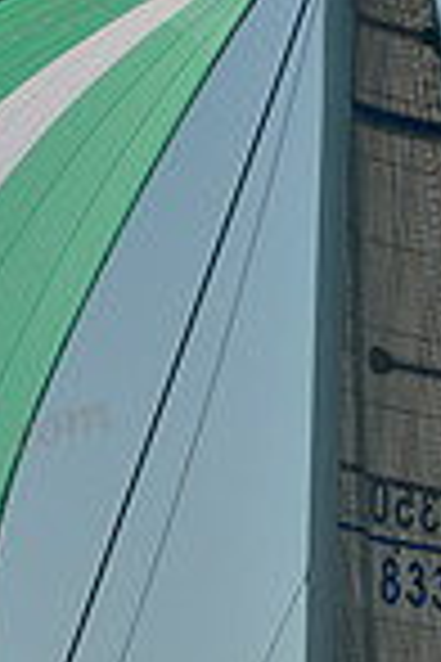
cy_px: 653
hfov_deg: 5.0
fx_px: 5071
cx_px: 344
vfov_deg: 7.4
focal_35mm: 276
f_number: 8
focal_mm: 70
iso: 200
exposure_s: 1/800
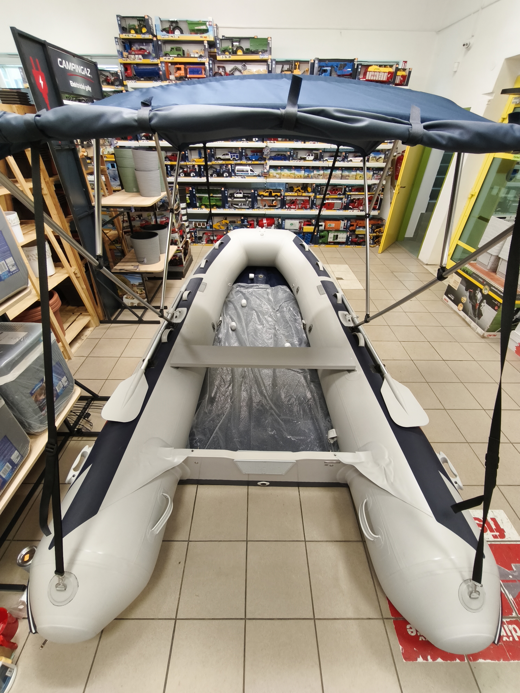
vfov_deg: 98.2
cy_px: 346
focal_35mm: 15
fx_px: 300
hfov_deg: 81.7
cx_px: 260
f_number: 2.2
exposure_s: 1/33.3
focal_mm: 1.91
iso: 200
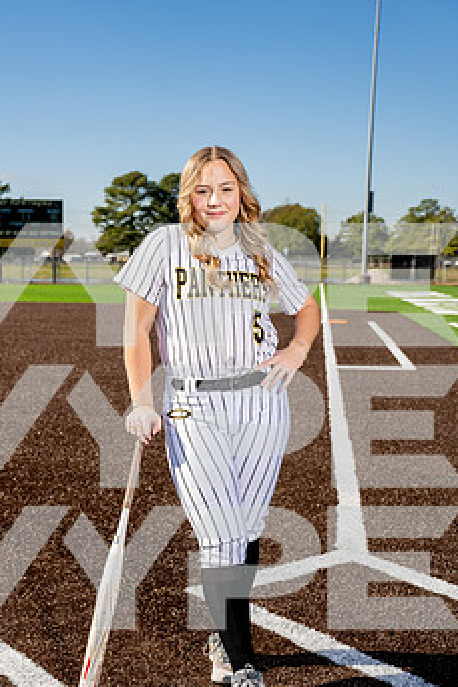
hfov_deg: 26.9
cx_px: 169
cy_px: 428
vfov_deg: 39.3
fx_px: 954
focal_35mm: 50
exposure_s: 1/1000
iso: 100
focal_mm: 38
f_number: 4
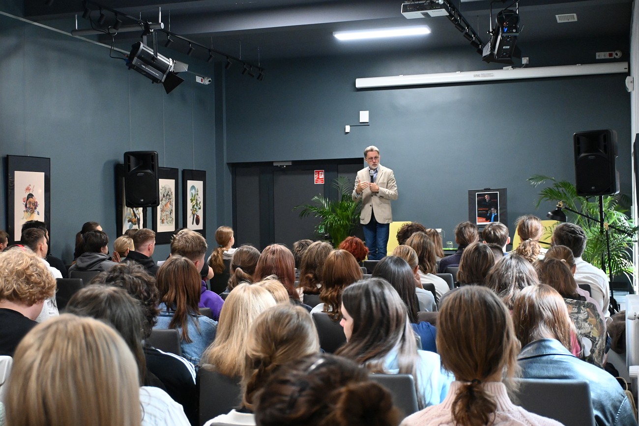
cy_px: 213
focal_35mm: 49
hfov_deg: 40.5
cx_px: 320
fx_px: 865
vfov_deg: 27.7
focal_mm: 32.5
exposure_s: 1/60
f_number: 5
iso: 3600
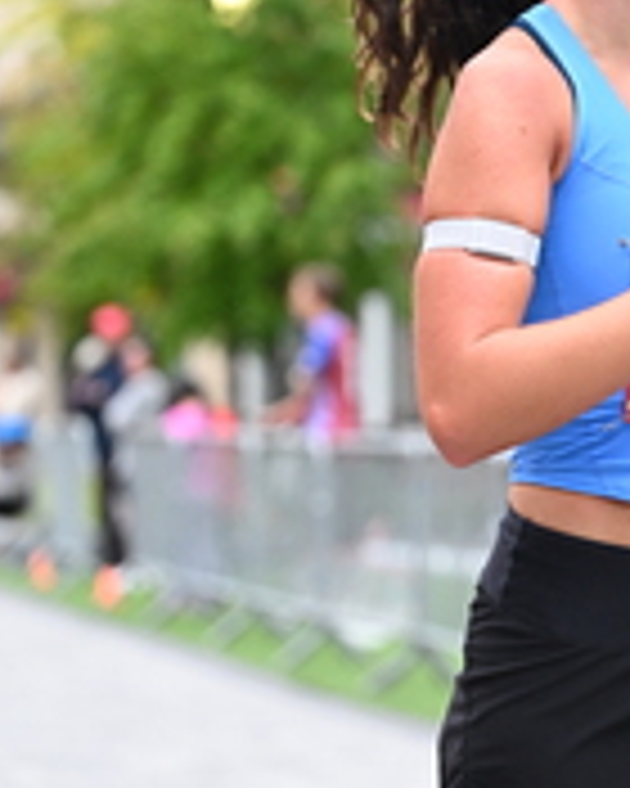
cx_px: 659
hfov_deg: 6.8
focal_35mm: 227
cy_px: 342
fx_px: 5291
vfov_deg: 8.5
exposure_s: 1/800
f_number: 2.8
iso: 1600
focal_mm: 77
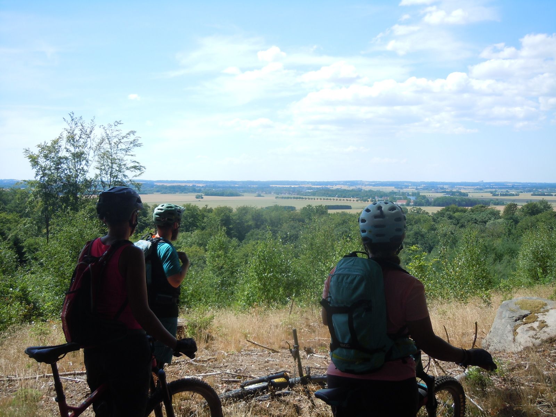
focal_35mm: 39
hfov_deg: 47.9
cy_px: 208
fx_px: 626
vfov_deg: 36.8
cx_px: 278
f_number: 3.7
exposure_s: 1/640
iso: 100
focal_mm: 7.1
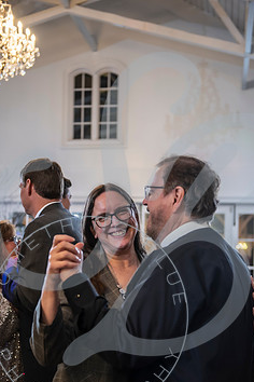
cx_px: 137
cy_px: 234
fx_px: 593
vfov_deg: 35.5
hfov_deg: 24.2
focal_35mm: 56
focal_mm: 44
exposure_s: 1/125
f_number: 2.8
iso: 1000
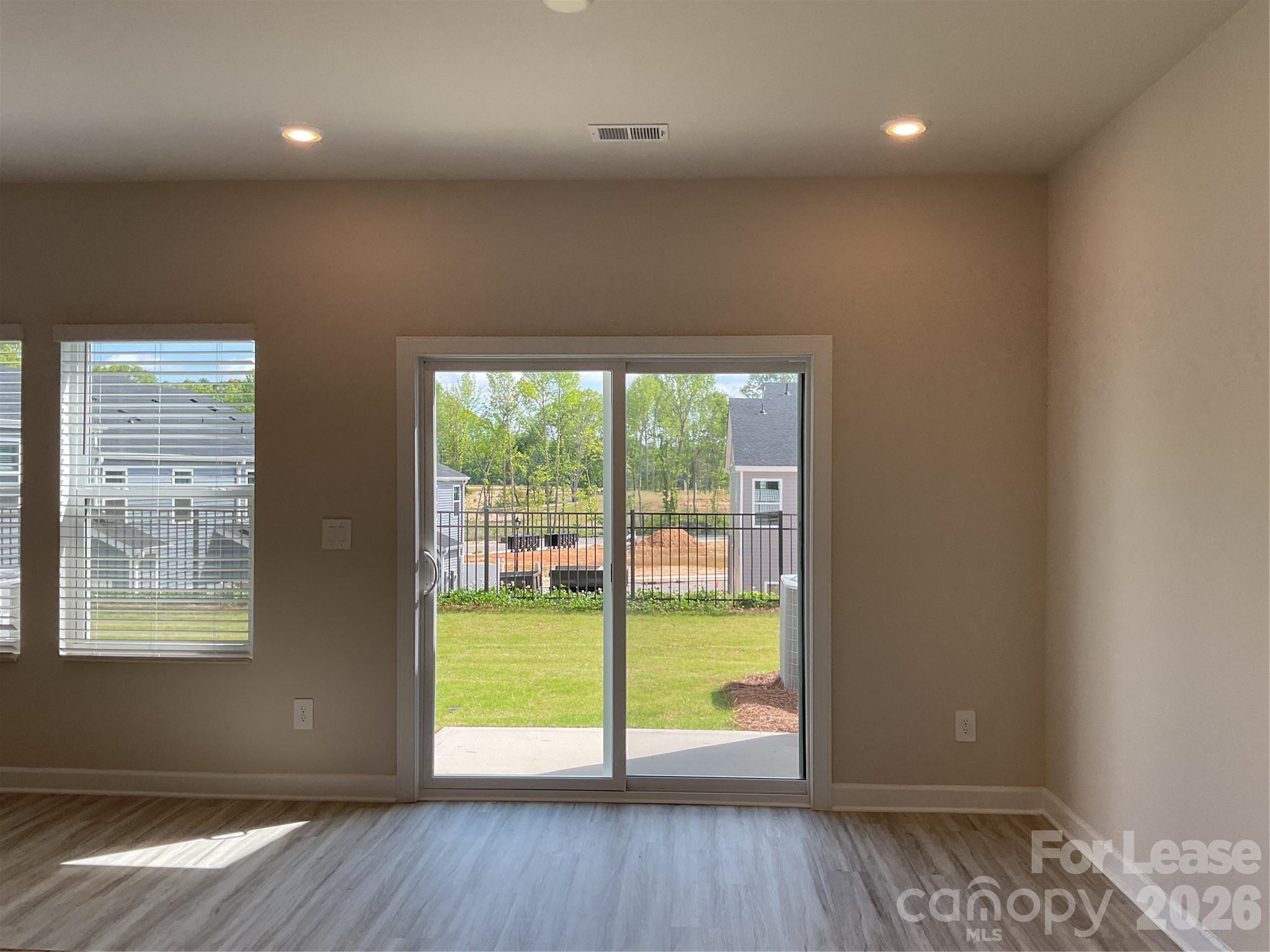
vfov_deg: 48.2
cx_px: 635
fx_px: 1064
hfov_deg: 61.7
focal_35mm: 29
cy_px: 476
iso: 16
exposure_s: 1/260
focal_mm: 3
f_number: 1.8
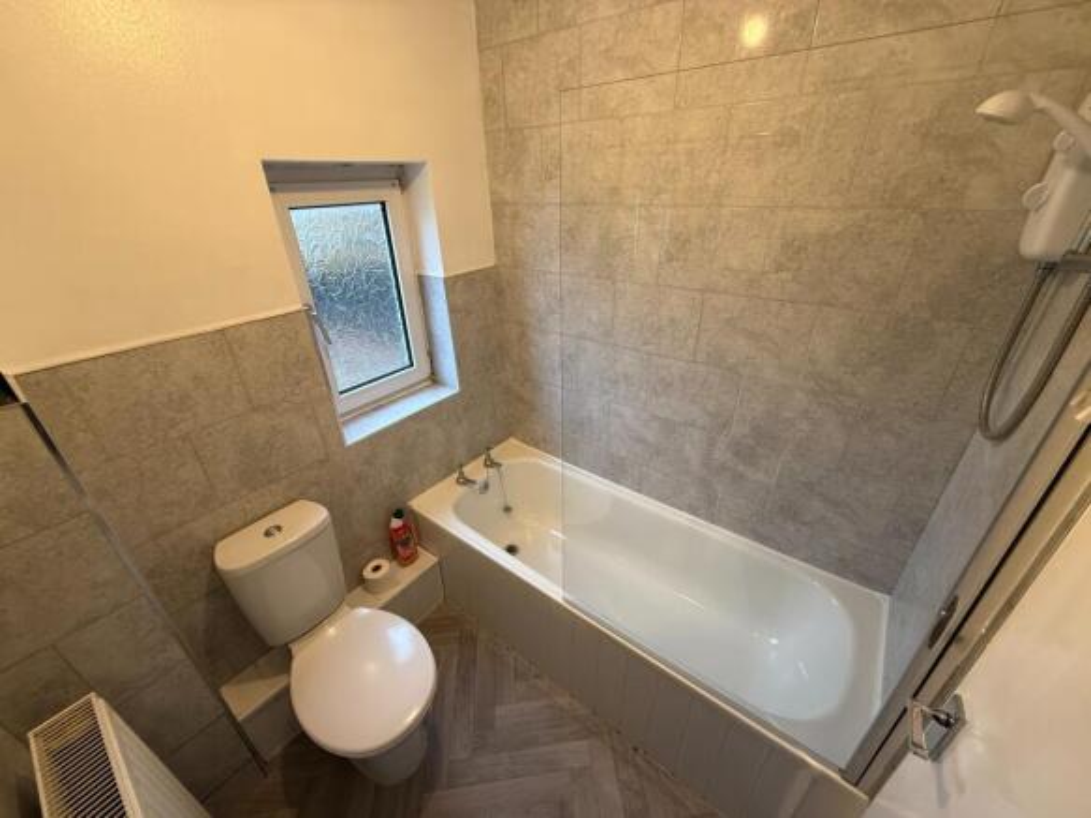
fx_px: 441
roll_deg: +1.6
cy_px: 409
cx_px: 546
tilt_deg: -27.9
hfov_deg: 102.1
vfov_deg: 85.7
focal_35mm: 14
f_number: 2.2
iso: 200
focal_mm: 2.22
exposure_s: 1/50
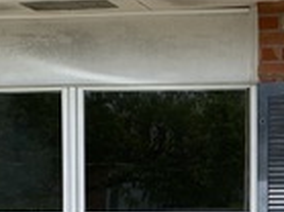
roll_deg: +0.6
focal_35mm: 125
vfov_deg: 11.6
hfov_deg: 15.5
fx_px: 1025
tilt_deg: +0.4
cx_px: 283
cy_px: 241
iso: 32
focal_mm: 4.25
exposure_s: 1/3401
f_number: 1.8
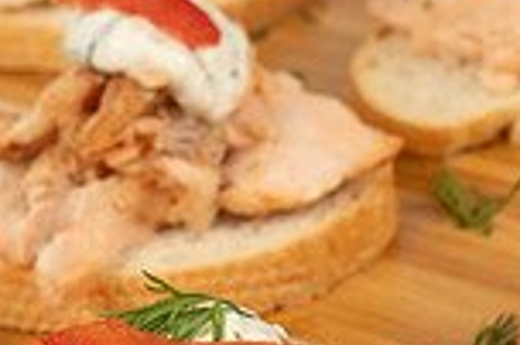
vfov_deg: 7.2
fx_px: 2741
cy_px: 221
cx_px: -4
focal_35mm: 190
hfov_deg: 10.7
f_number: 11
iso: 800
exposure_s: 1/200
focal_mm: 42
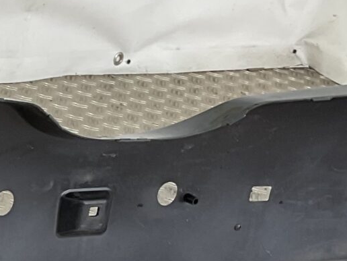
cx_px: -178
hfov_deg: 13.0
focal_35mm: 144
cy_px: 446
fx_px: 1443
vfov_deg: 9.8
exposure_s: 1/120
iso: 20
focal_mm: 3
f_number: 1.8
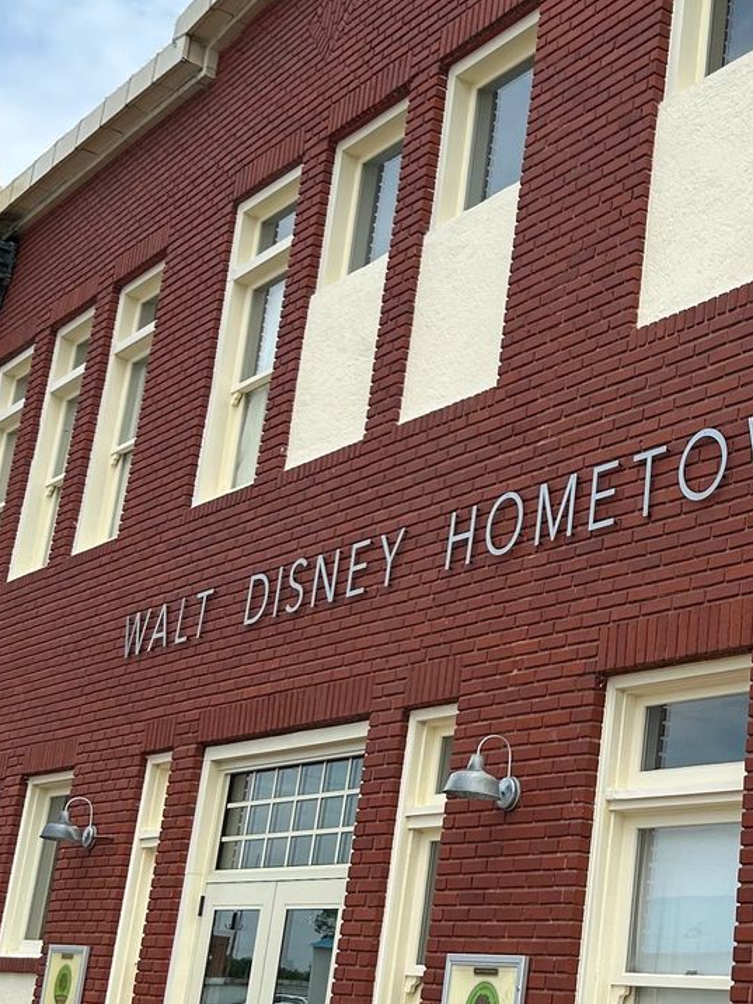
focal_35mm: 62
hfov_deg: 22.9
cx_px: 705
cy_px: 517
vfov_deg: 31.2
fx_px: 1798
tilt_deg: +16.9
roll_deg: -5.8
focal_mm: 5.7
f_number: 1.5
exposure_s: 1/3704
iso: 50
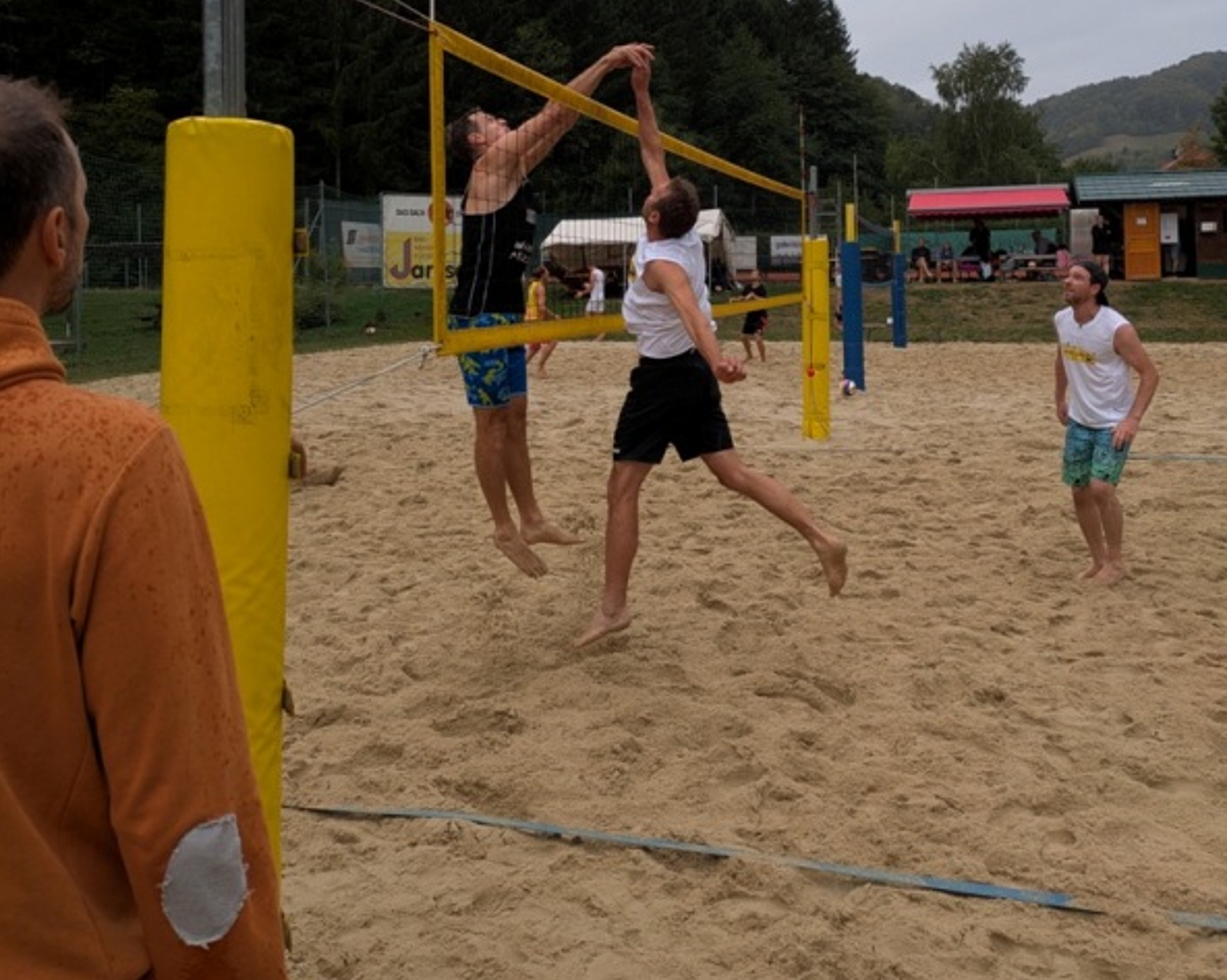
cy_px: 253
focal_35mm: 33
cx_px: 614
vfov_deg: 43.2
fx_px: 1198
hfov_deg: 54.2
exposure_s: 1/342
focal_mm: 5.43
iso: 46
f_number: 1.89
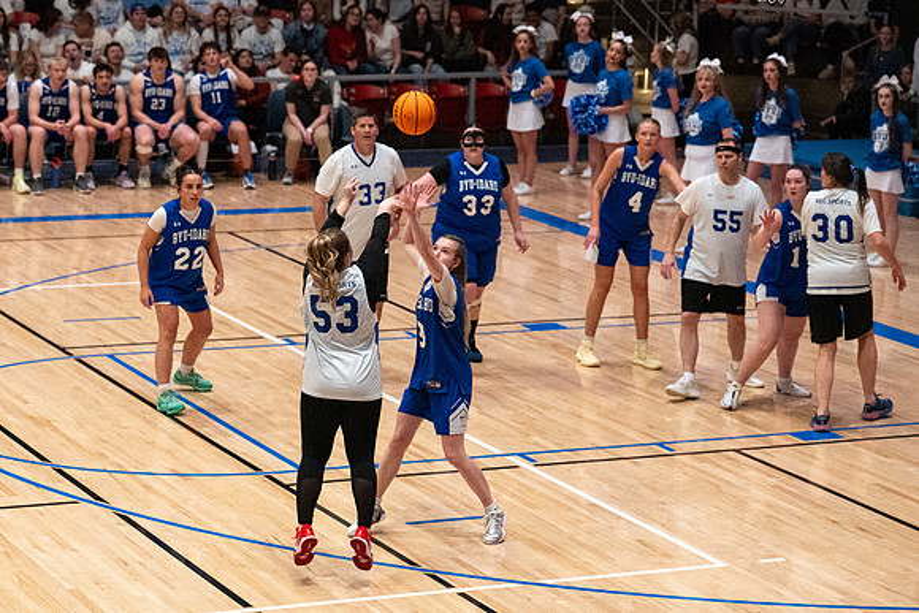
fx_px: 2996
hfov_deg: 17.4
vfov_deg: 11.7
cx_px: 347
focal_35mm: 117
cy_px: 378
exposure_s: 1/1250
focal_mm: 94
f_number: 4
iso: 8000
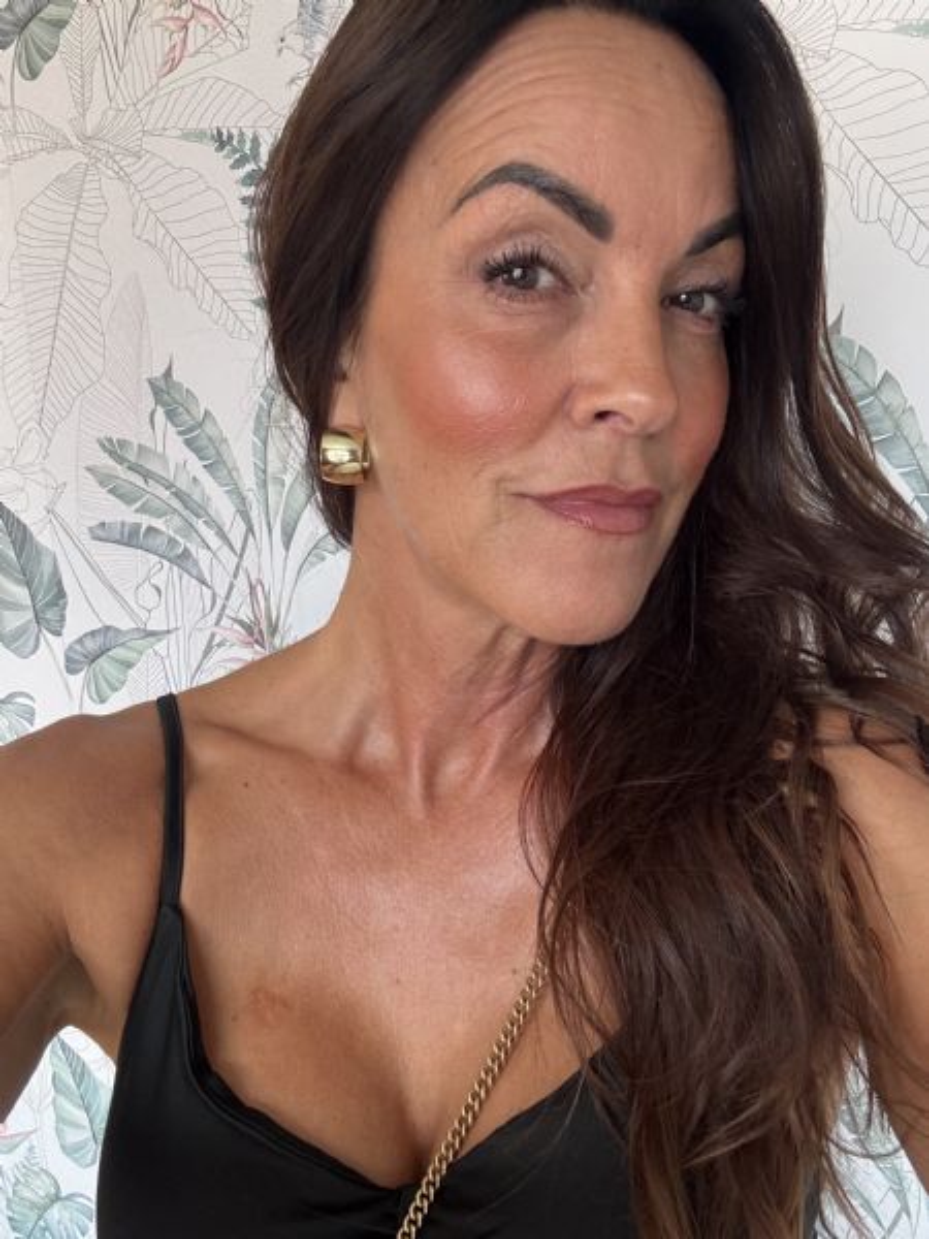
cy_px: 620
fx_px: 1073
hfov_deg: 46.8
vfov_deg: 60.0
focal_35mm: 30
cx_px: 464
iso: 160
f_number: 1.9
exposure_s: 1/60
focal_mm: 2.69
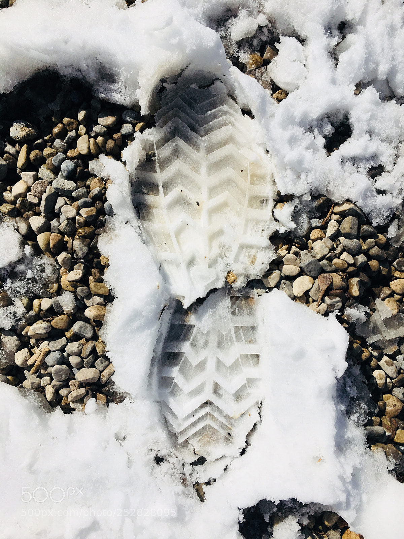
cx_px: 202
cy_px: 270
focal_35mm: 29
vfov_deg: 61.7
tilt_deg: -87.8
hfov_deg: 48.2
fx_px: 451
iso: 25
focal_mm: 4.15
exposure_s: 1/4808
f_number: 2.2
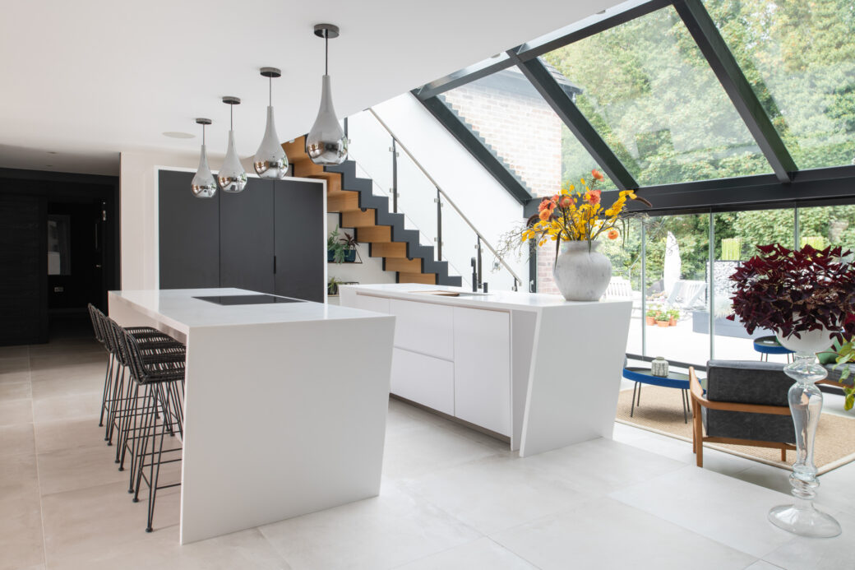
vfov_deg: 53.1
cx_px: 428
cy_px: 285
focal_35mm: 24
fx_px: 570
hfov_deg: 73.8
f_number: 8
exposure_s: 1/8
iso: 64
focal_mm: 24
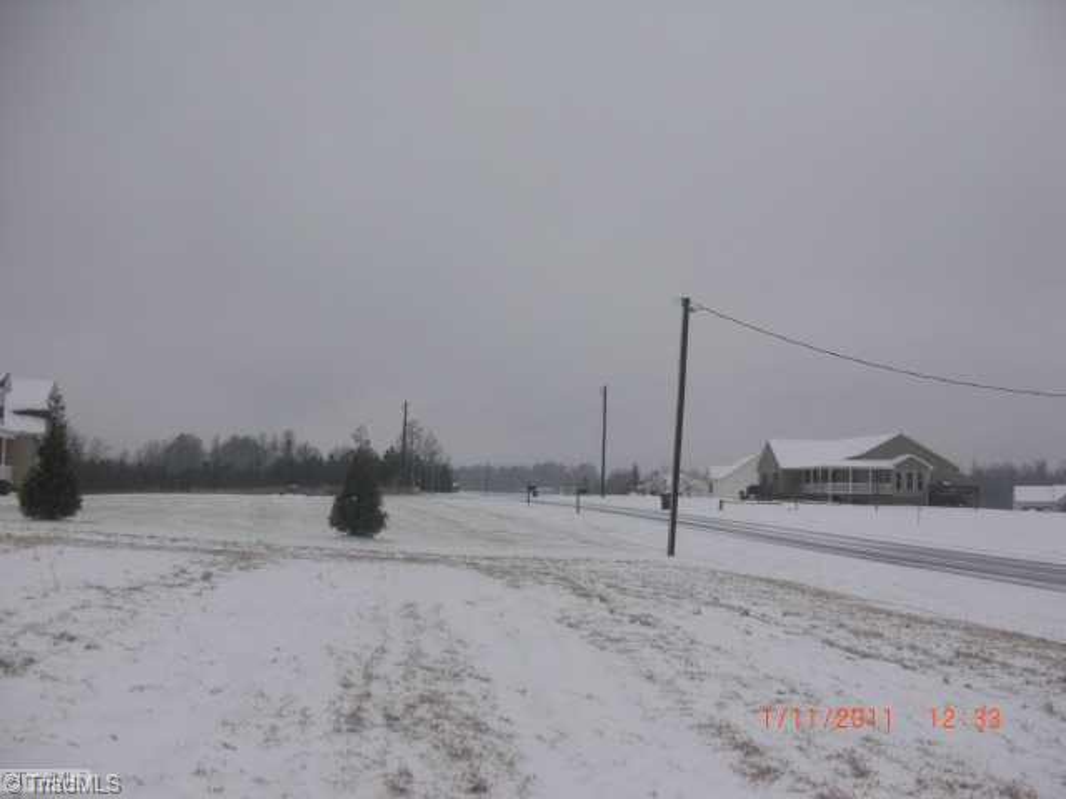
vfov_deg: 39.7
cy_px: 400
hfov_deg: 51.4
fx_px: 1109
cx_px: 533
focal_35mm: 36
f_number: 7.9
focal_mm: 6.3
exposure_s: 1/160
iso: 50
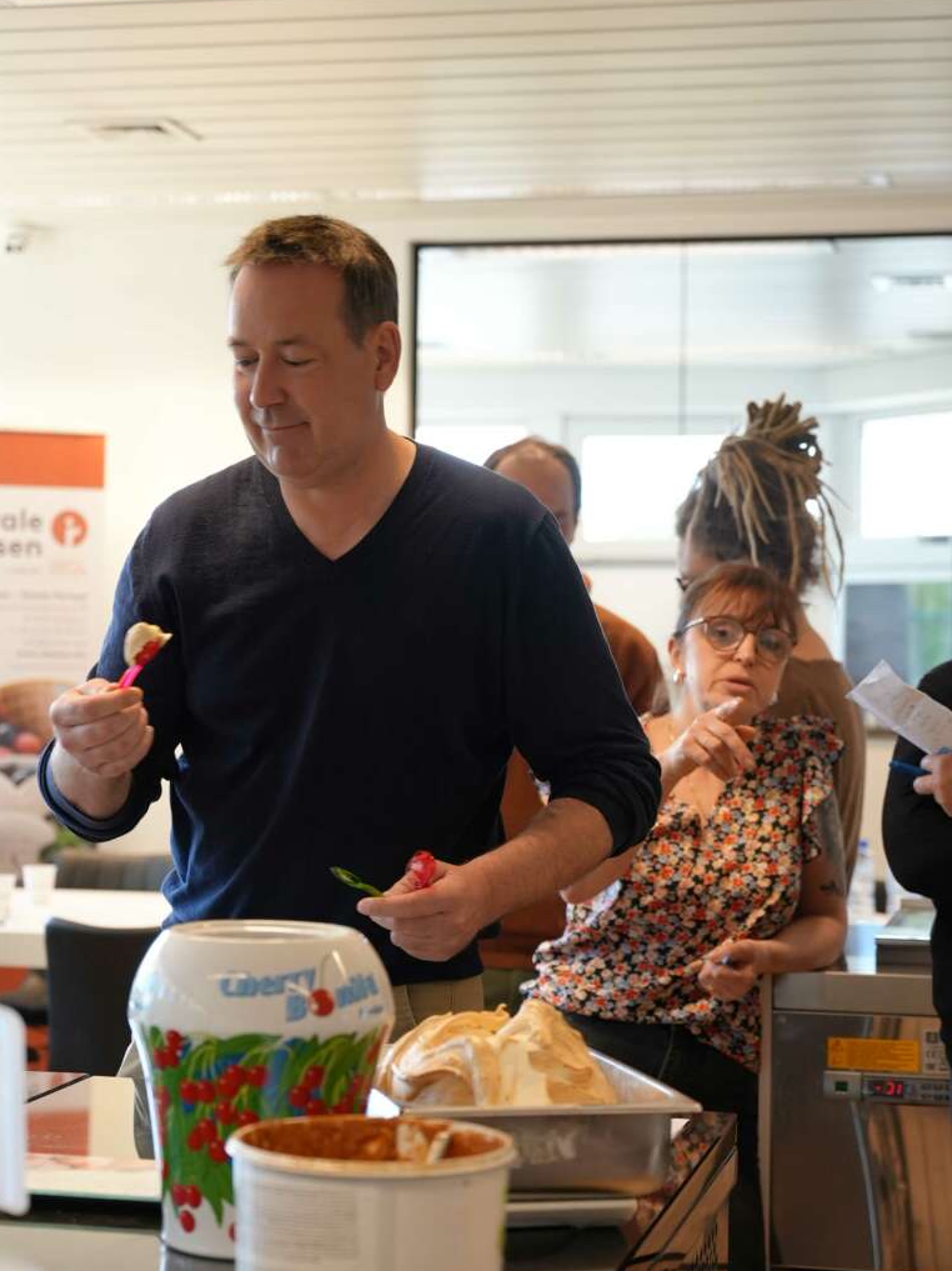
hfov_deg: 19.9
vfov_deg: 26.3
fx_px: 2715
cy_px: 664
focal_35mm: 74
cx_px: 474
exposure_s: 1/160
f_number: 4
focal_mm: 68
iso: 640
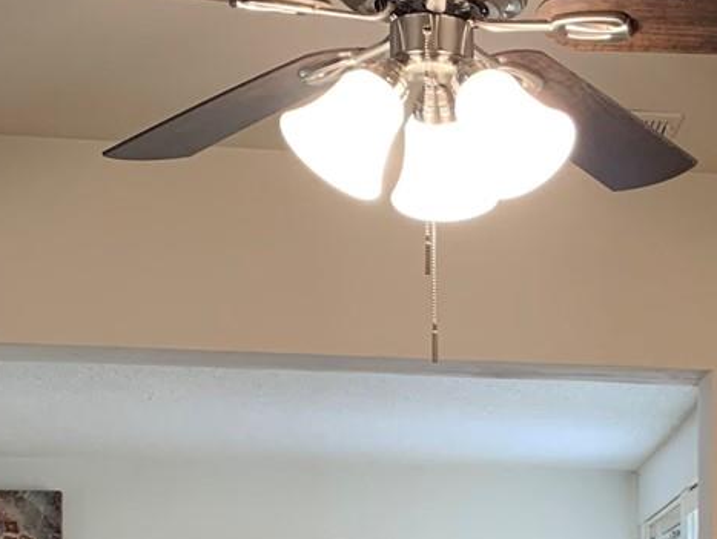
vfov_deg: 15.4
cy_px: 808
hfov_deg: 21.0
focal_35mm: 89
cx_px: 766
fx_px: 1845
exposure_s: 1/60
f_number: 1.8
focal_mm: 4.2
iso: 125
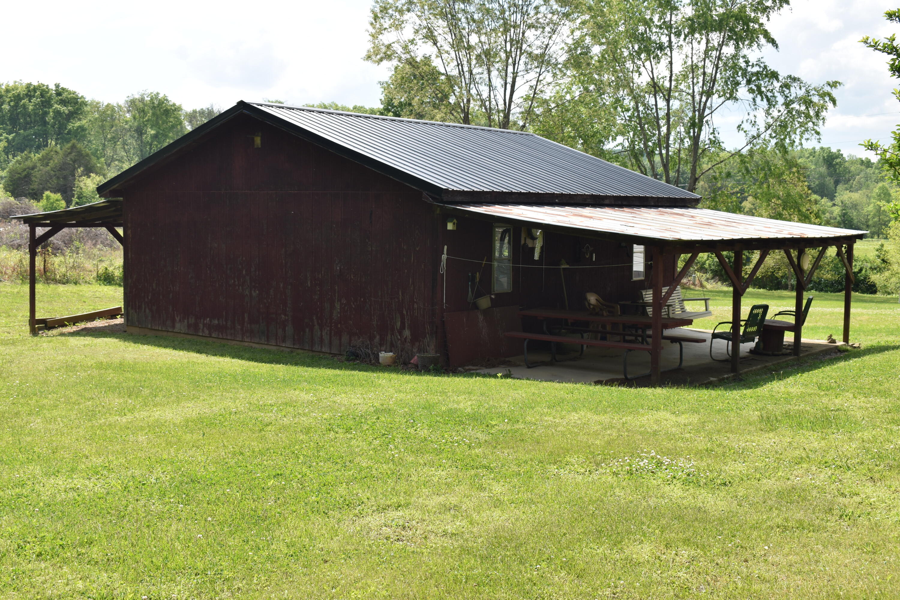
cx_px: 450
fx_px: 1050
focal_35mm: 42
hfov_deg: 46.4
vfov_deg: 31.9
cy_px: 300
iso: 125
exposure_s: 1/250
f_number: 8
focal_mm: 28
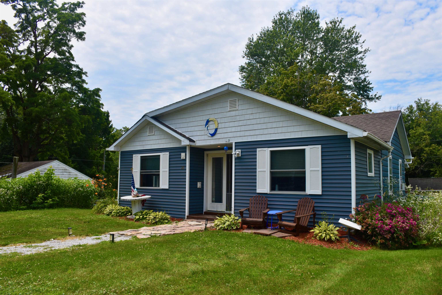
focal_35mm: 27
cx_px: 221
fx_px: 331
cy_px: 148
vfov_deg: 47.9
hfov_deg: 67.4
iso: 100
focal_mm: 18
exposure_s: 1/200
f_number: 11
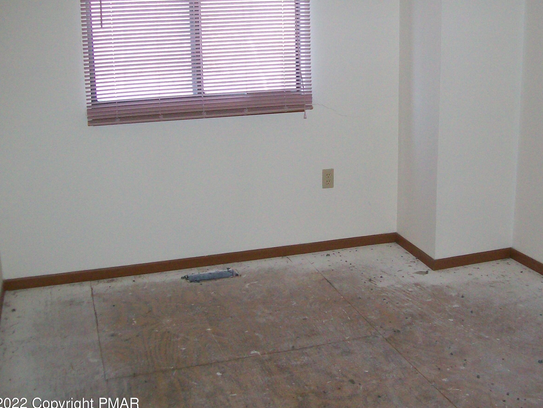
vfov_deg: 31.4
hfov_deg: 41.0
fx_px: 722
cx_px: 330
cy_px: 167
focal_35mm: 46
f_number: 2.7
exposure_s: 1/64
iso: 200
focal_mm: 6
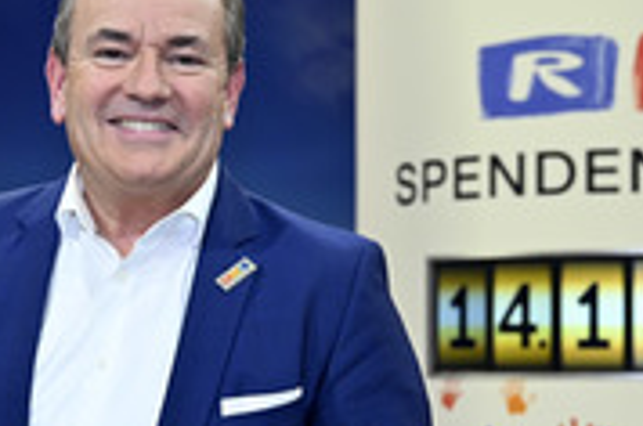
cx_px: 359
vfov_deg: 13.1
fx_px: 1854
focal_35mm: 104
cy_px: 300
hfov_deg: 19.7
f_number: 4
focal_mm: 41
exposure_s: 1/200
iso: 1000
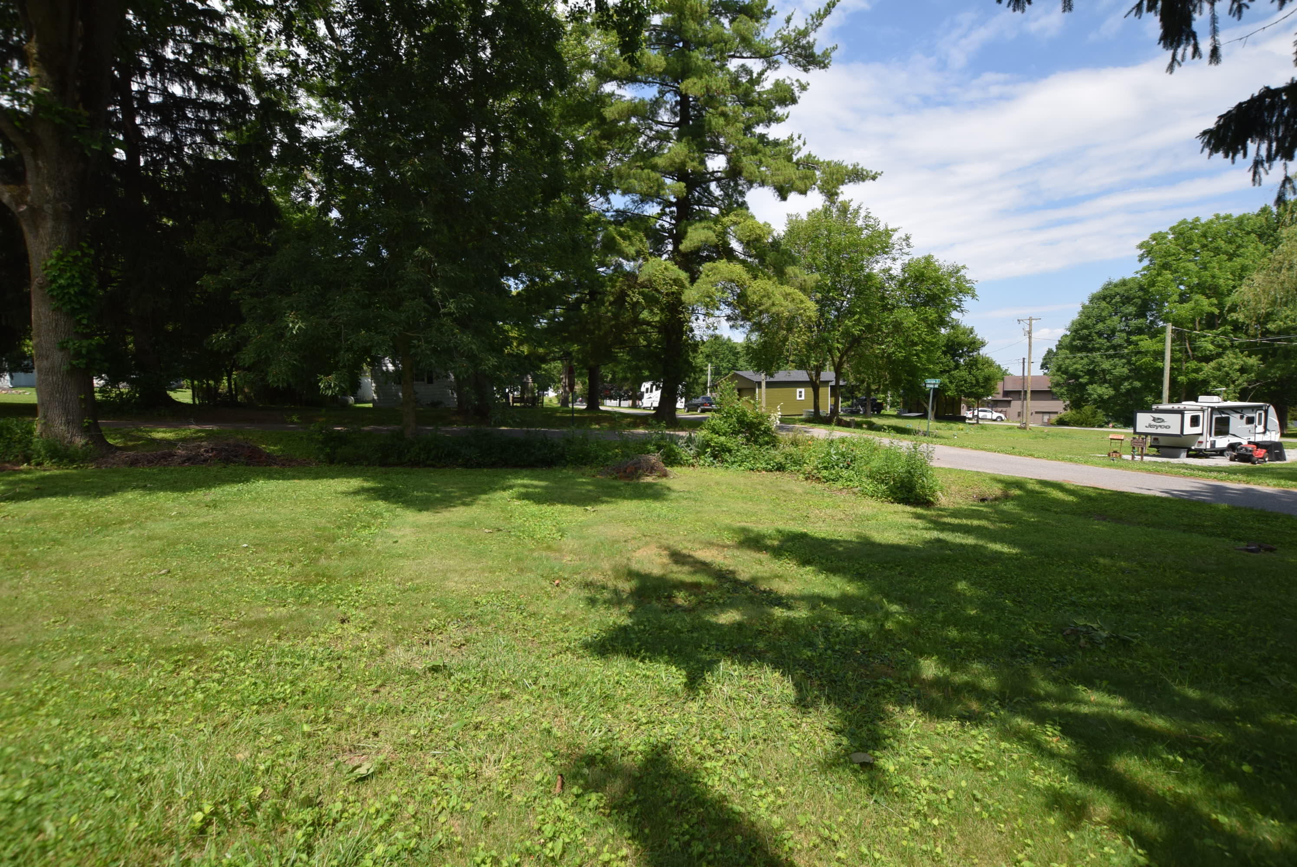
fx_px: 541
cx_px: 648
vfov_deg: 77.4
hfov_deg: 100.3
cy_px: 434
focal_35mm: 15
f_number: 8
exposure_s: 1/250
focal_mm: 10
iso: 200
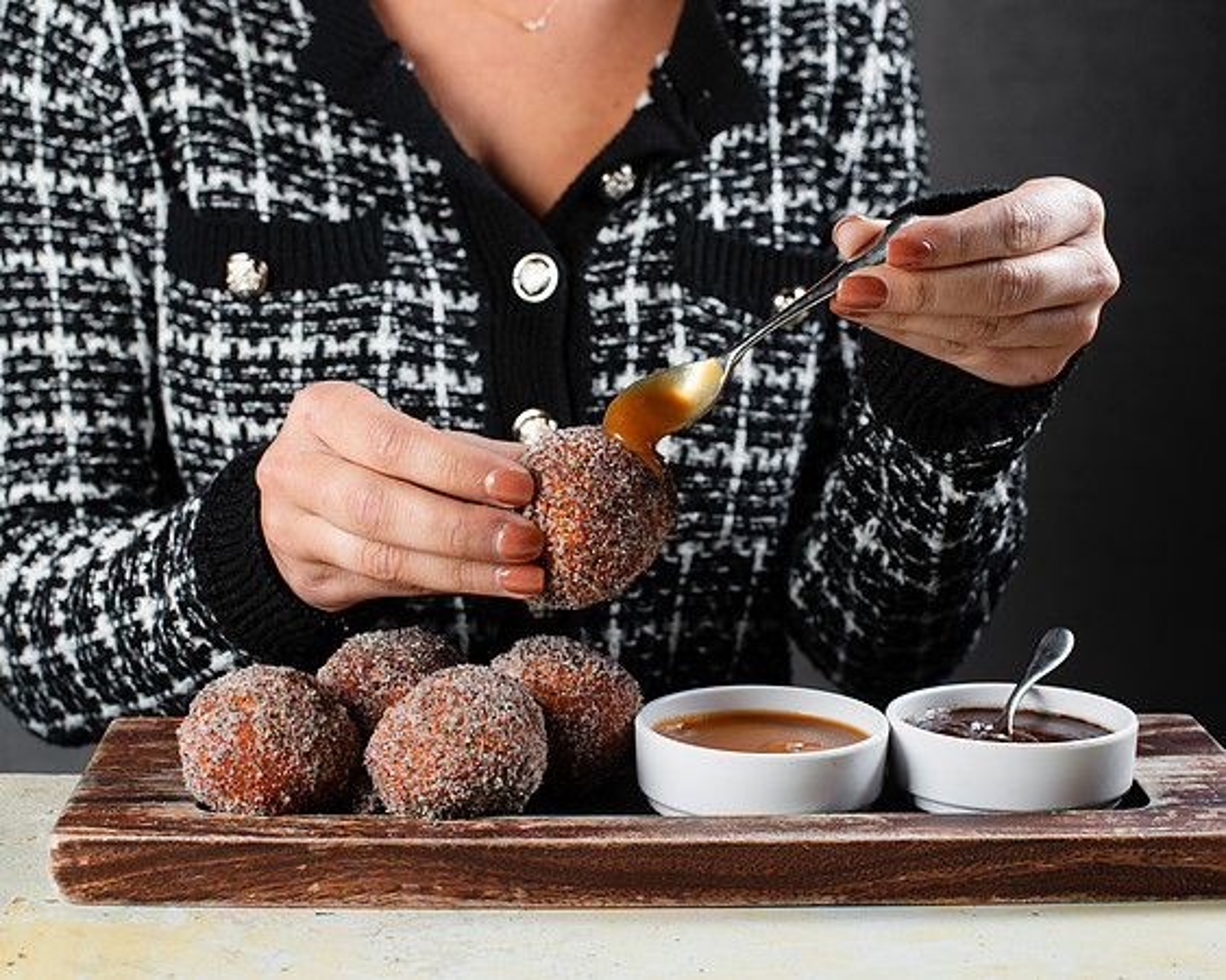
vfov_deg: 25.5
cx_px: 649
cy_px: 477
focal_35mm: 60
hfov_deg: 31.7
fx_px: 2161
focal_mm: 50
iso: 200
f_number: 7.1
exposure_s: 1/200
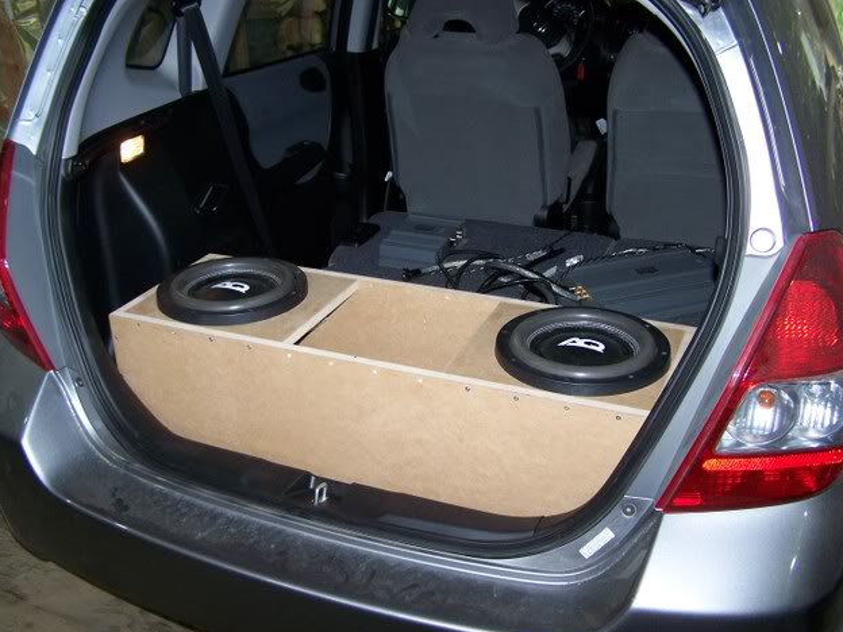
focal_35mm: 39
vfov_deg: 36.8
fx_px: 950
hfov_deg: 47.9
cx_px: 423
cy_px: 323
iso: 160
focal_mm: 6.3
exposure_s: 1/60
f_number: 2.8
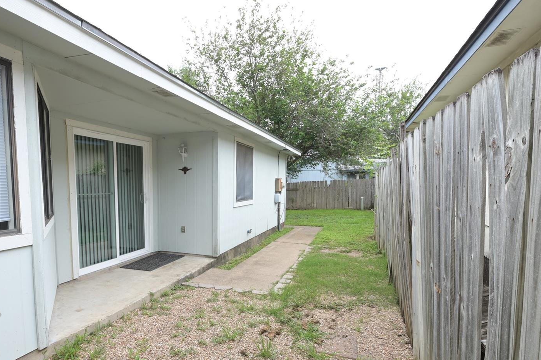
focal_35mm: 22
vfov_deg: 56.7
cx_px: 193
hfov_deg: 76.8
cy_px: 217
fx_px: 330
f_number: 9
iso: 100
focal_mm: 15
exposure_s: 1/50
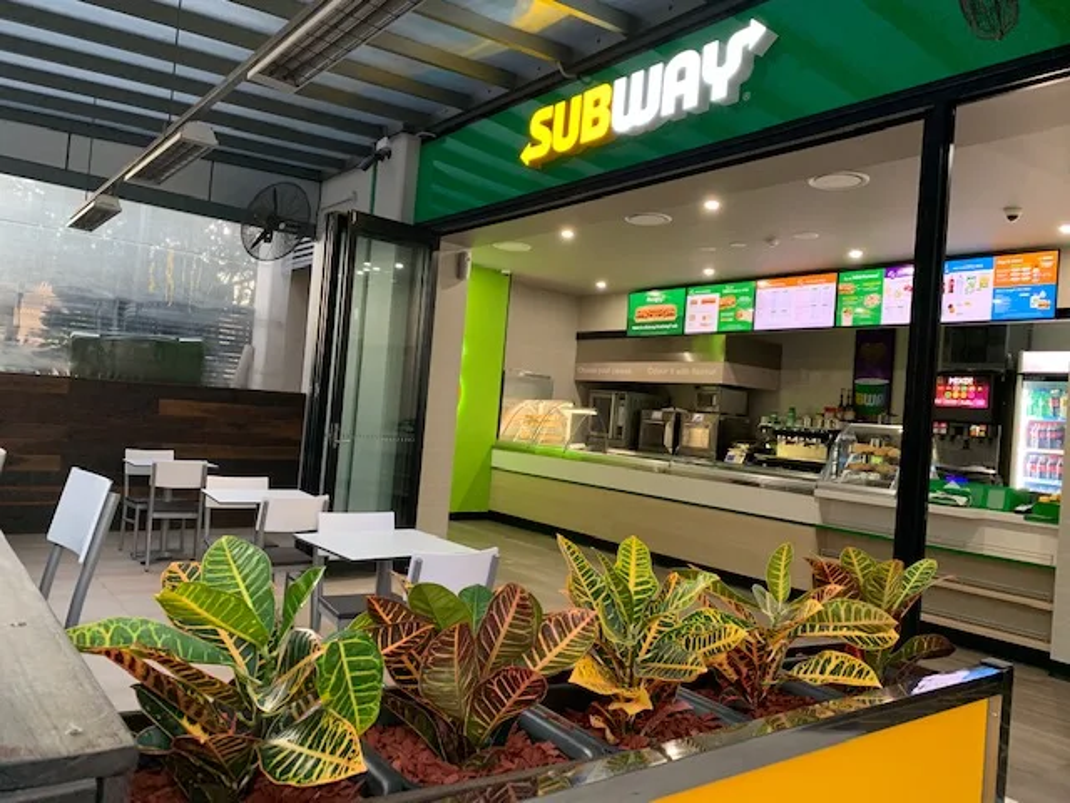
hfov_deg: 67.3
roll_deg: -5.7
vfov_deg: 53.1
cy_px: 402
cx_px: 535
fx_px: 804
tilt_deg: +1.2
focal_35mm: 26
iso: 250
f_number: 1.8
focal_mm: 4.25
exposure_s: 1/60
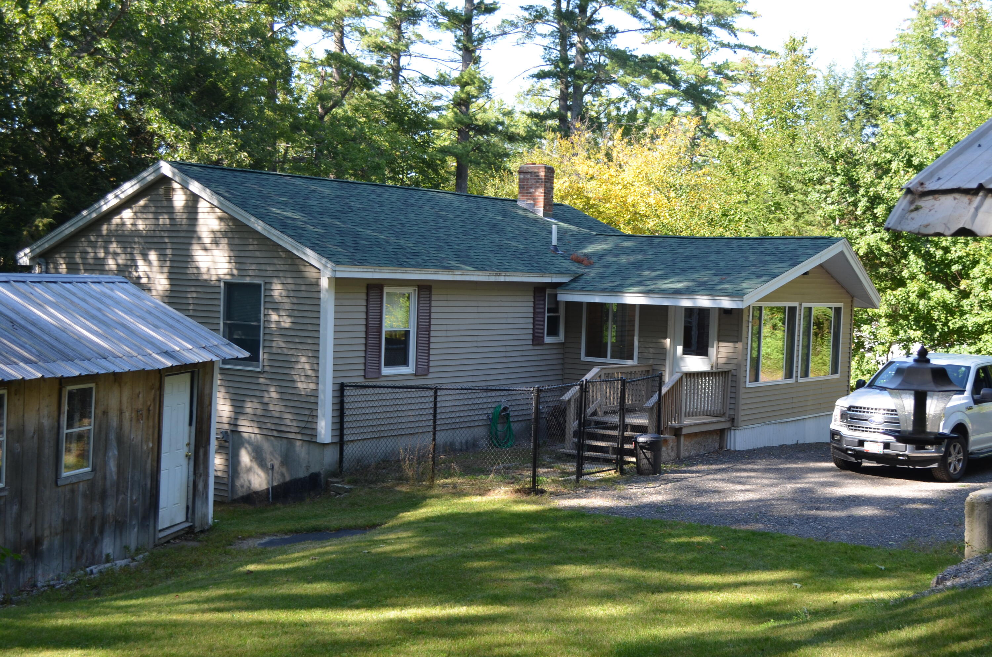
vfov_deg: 28.0
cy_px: 328
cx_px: 496
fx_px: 1320
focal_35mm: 48
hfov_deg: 41.2
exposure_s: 1/125
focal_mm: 32
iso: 200
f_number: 5.6
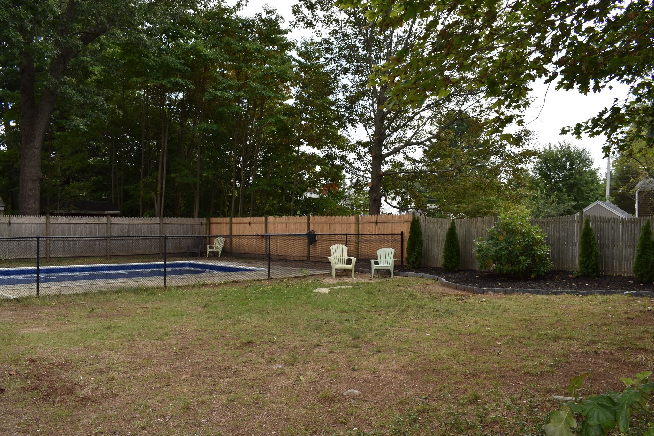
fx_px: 545
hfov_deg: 61.9
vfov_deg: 43.6
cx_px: 327
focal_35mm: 30
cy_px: 218
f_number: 7.1
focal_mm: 20
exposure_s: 1/200
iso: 100
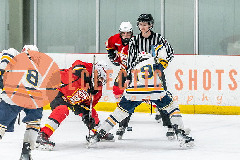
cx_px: 84
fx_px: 1461
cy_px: 112
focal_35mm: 219
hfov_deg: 9.4
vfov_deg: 6.3
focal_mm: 110
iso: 3200
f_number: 2.8
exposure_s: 1/800
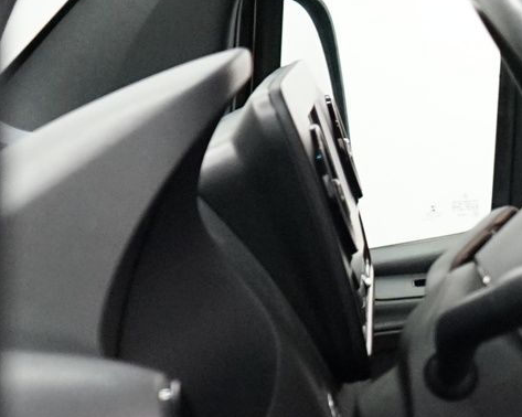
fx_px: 2224
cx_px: 1024
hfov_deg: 12.0
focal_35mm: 144
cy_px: 237
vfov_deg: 10.7
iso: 4000
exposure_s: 1/160
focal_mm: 29
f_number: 4
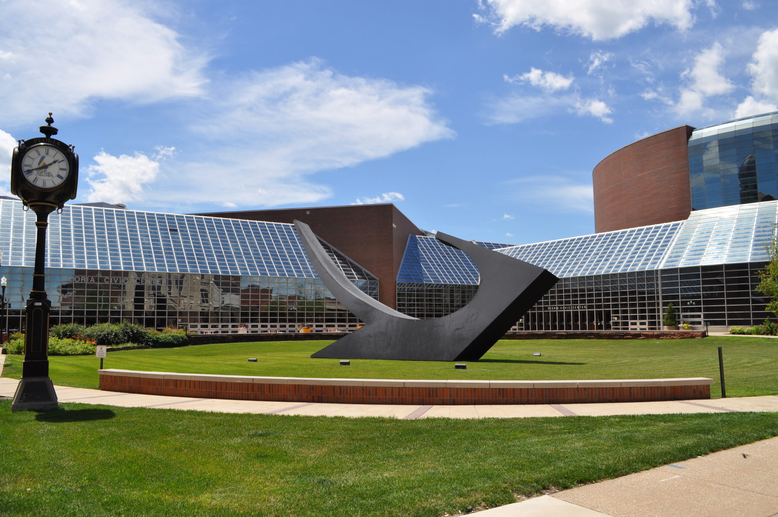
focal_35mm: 27
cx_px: 389
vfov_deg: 47.8
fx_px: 583
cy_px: 258
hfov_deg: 67.4
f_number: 10
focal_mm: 18
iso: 200
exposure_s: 1/400
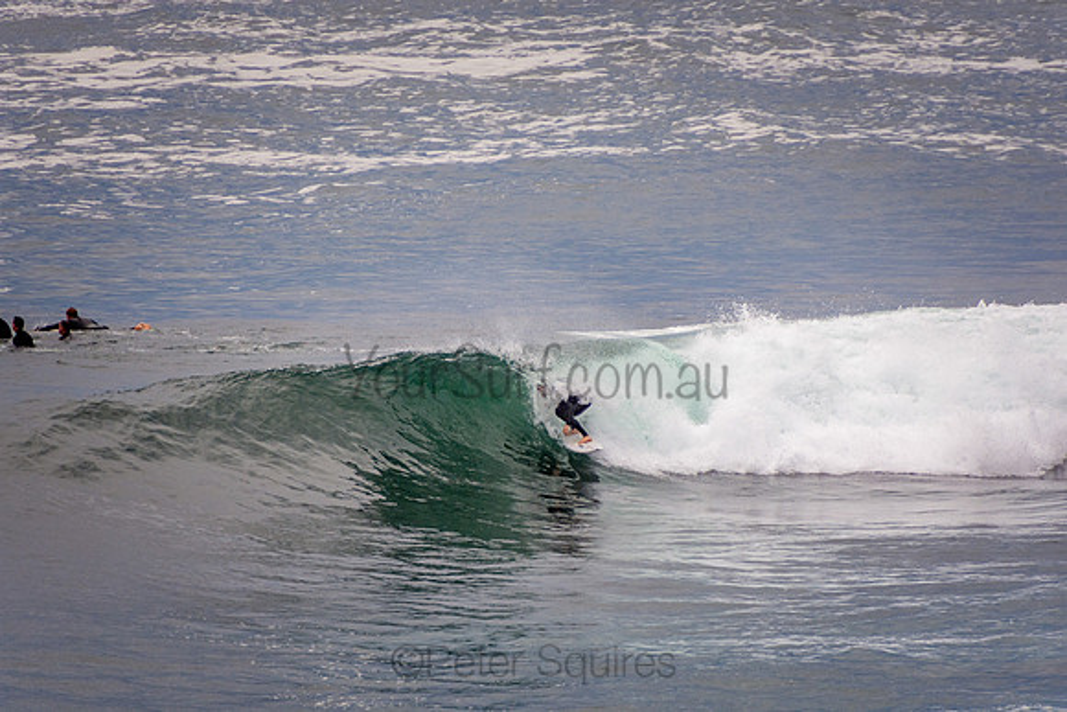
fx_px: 17787
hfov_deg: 3.4
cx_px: 534
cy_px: 356
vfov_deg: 2.3
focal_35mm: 600
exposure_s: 1/800
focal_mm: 400
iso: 500
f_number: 5.6
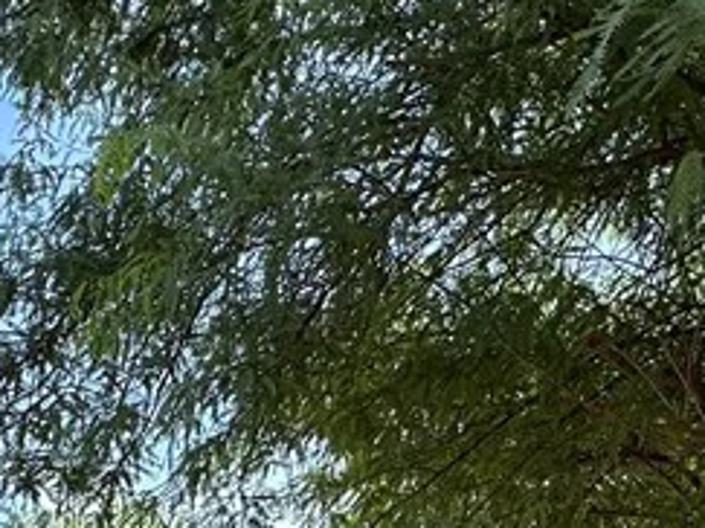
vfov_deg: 20.4
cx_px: 290
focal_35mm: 59
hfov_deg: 32.6
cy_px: 844
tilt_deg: -3.1
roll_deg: -0.2
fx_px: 1201
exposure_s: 1/1006
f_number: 2.2
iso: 50
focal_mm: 2.22
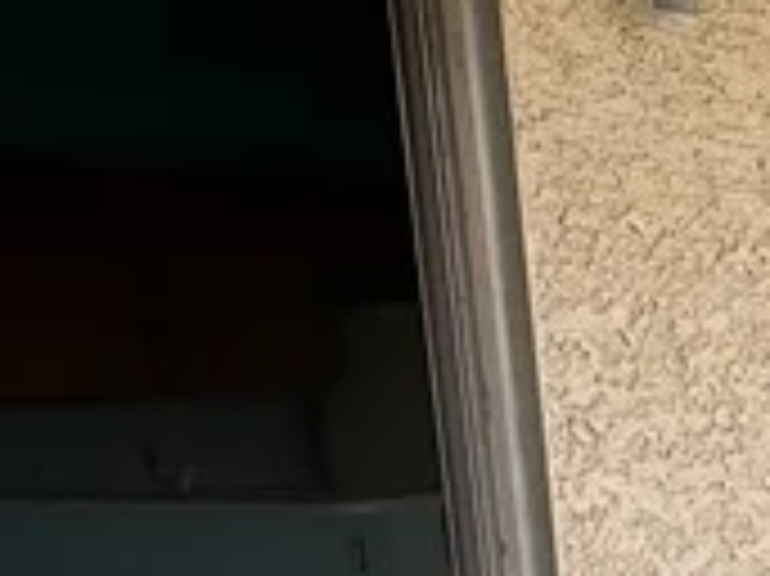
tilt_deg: -9.9
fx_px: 1867
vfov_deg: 17.0
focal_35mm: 84
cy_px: 644
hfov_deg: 18.2
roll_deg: +1.7
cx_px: 1396
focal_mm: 2.22
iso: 50
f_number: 2.2
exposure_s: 1/932
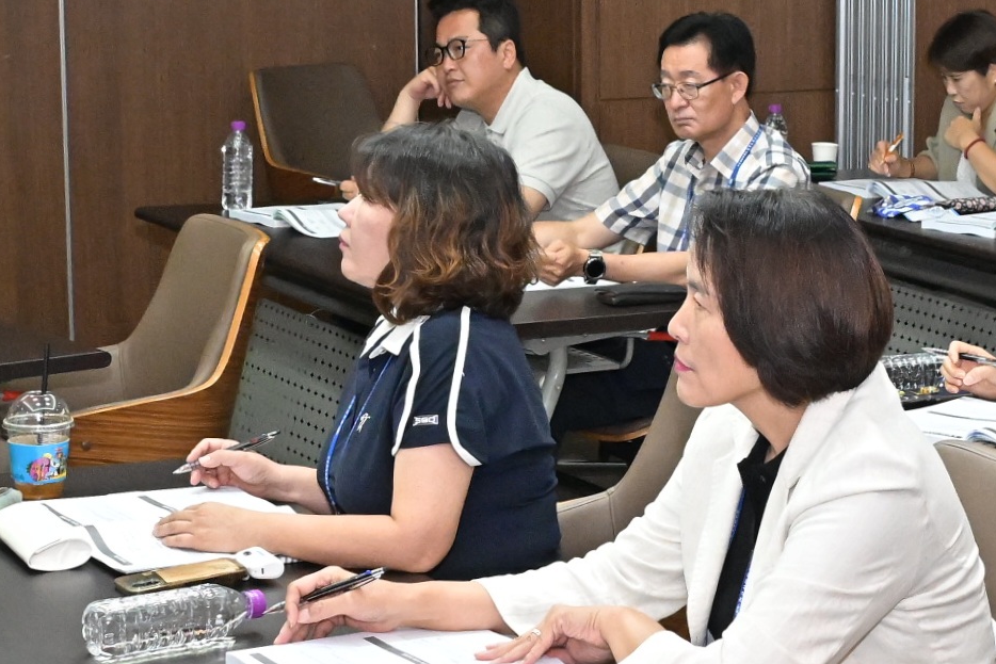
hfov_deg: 19.4
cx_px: 905
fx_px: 2850
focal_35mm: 103
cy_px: 297
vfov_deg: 13.3
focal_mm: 24
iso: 5000
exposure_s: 1/250
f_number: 6.3
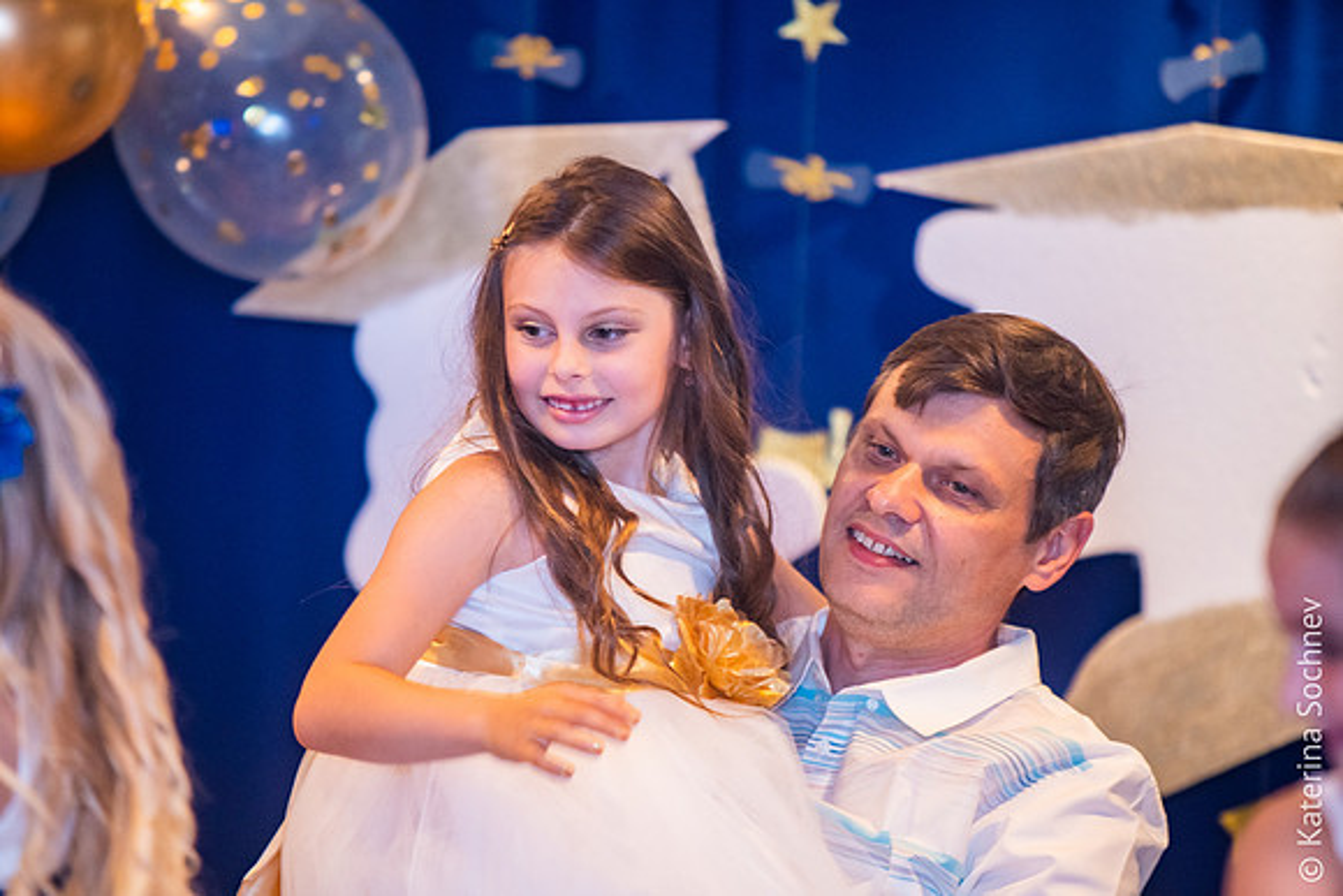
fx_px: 7463
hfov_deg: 10.3
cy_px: 448
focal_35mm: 200
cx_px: 672
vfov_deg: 6.9
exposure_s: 1/200
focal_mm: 200
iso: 3200
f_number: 2.8
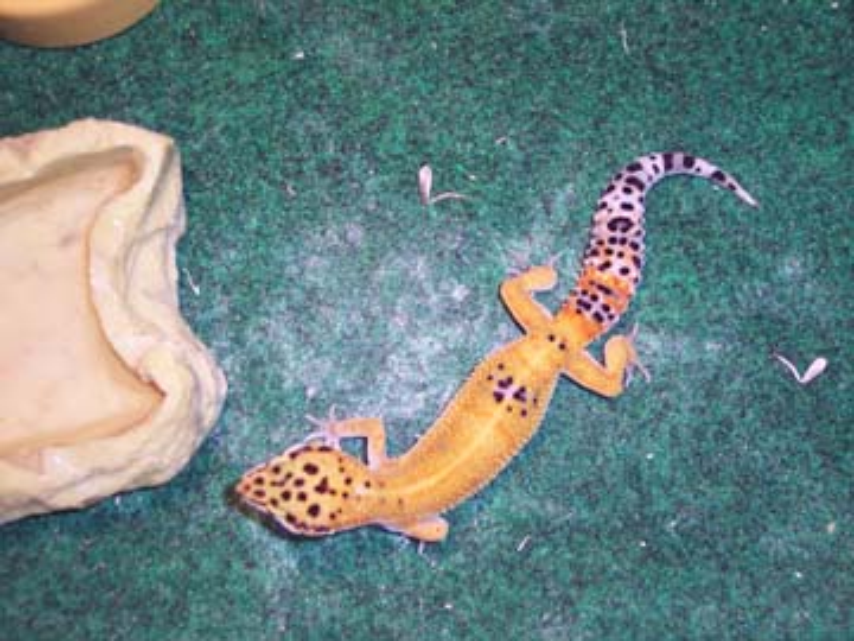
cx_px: 427
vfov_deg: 28.6
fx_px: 1258
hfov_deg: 37.5
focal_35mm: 51
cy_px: 320
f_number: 3.4
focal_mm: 10.7
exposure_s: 1/30
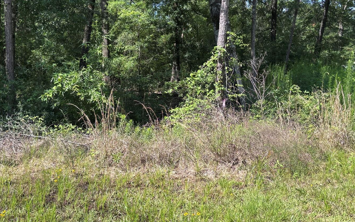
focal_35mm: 42
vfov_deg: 30.4
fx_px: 406
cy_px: 85
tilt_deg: -3.5
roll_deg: -1.0
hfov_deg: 47.1
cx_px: 153
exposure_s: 1/961
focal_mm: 5.96
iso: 50
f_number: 1.6
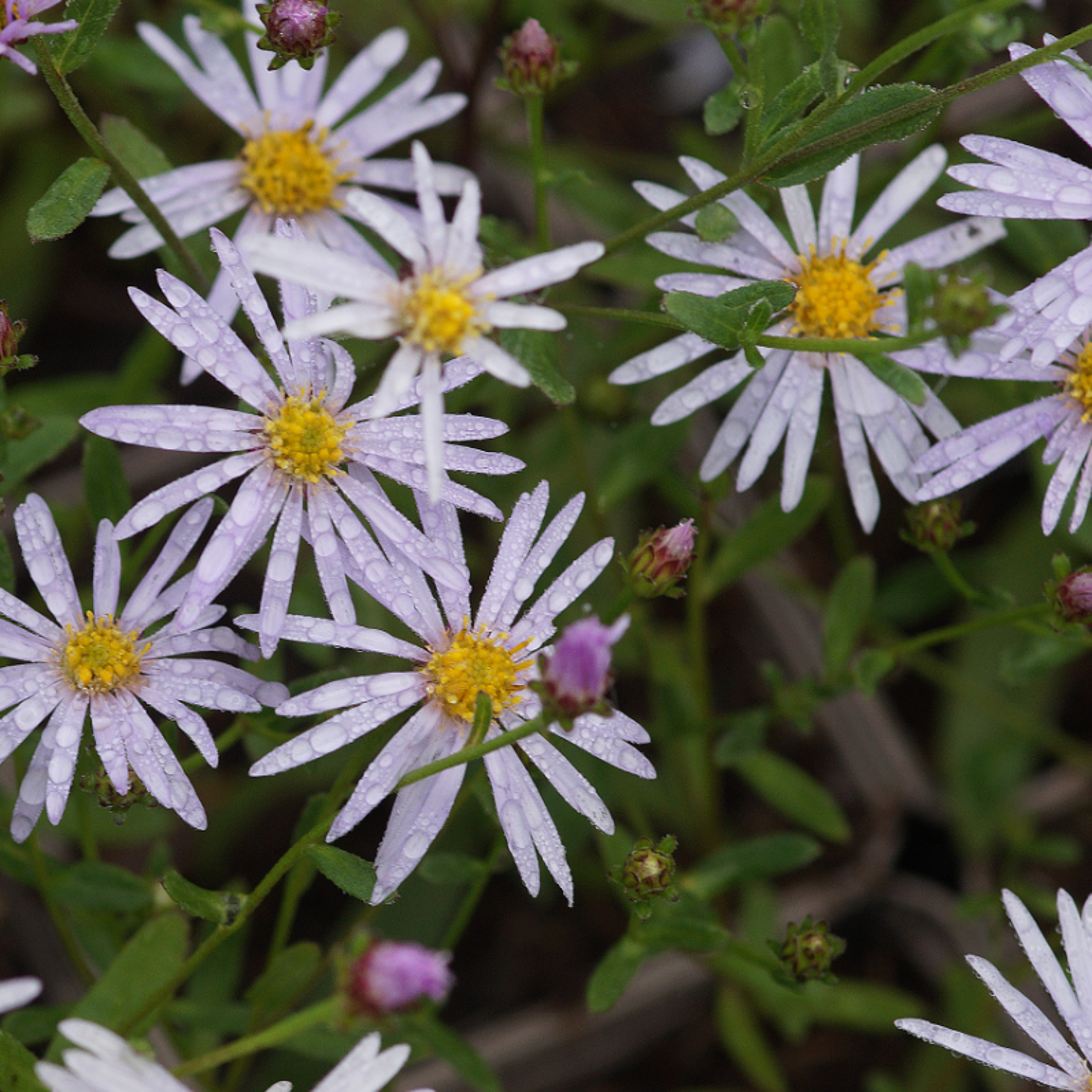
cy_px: 547
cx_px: 353
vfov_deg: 9.1
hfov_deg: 9.1
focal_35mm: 192
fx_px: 6853
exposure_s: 1/160
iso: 320
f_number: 5
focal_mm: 100
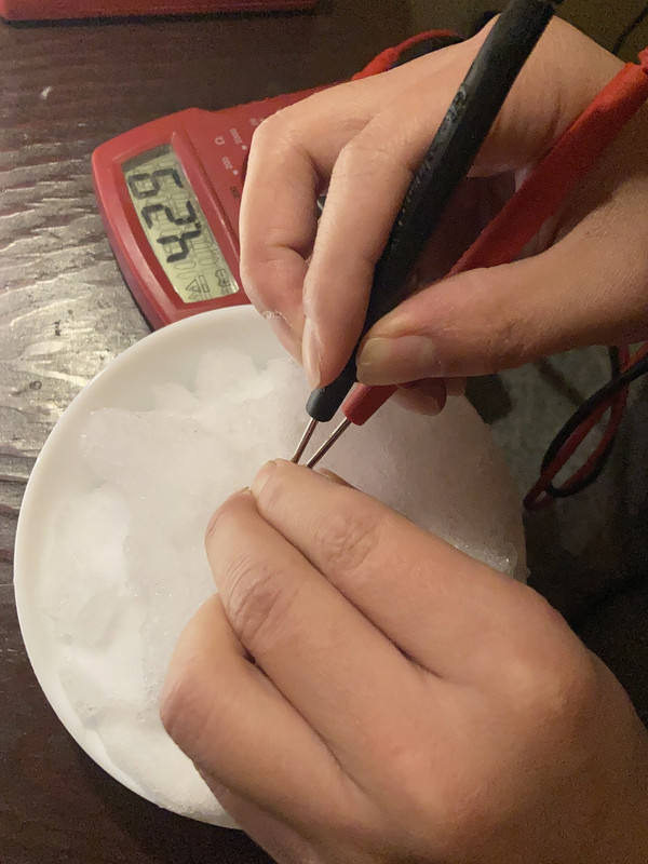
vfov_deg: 58.4
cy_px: 432
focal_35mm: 31
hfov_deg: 45.4
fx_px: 774
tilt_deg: -72.4
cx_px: 324
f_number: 1.8
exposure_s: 1/60
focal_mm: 3.99
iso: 640
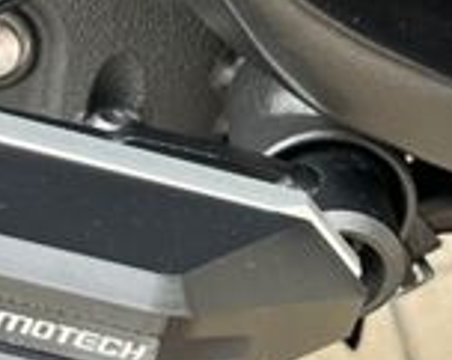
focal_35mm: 107
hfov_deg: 17.8
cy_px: 113
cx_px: 89
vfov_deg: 14.3
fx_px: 1429
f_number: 1.6
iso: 125
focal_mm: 5.1
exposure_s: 1/104
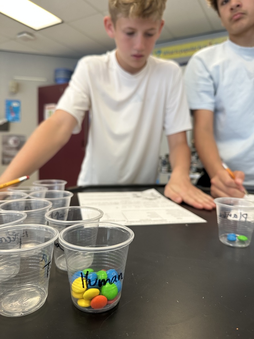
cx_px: 127
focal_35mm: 24
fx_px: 235
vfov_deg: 71.6
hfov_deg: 56.8
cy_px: 170
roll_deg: -2.4
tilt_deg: -5.9
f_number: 1.78
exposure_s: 1/120
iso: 200
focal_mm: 6.86
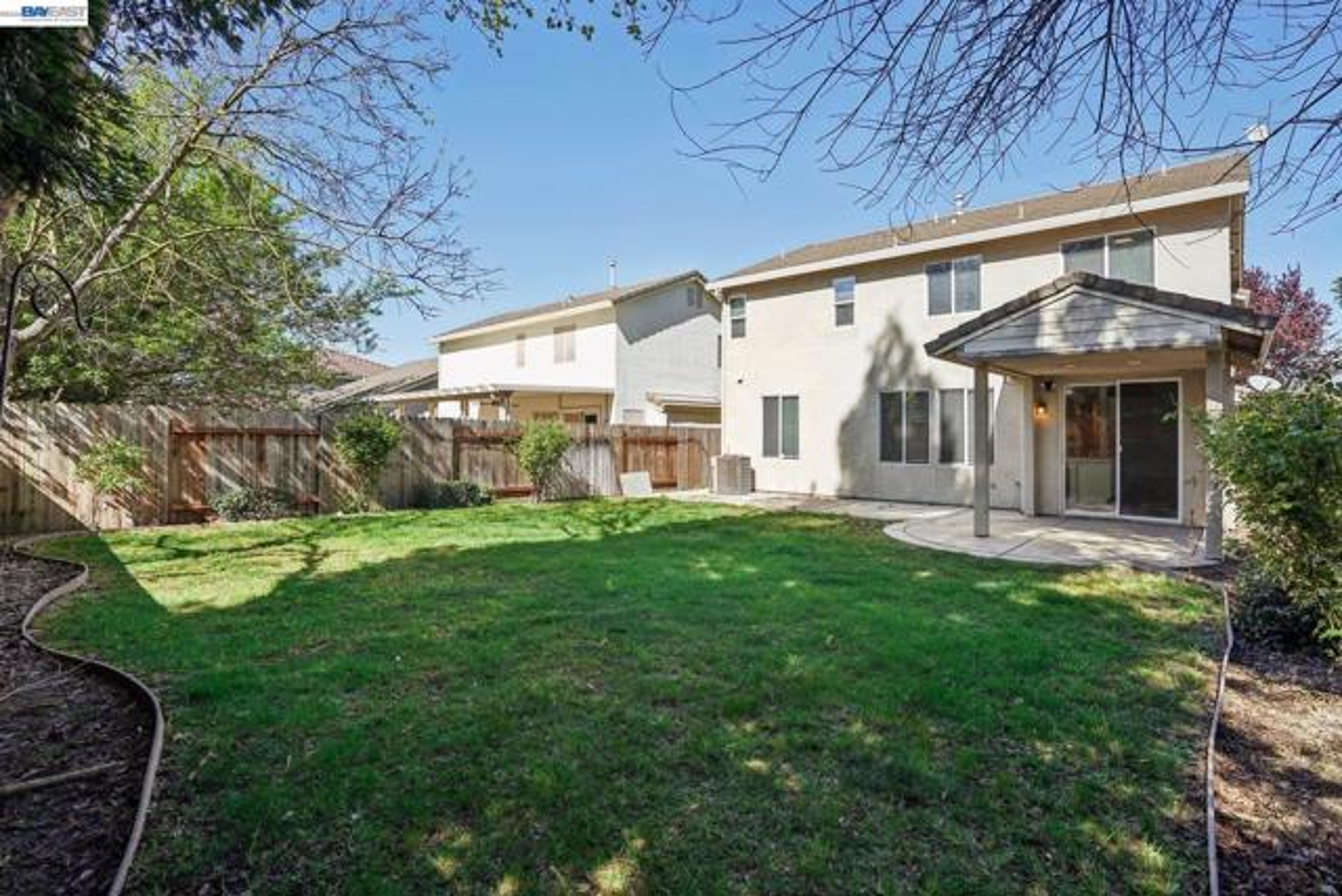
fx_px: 597
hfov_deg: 96.7
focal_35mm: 16
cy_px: 448
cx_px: 671
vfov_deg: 73.8
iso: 250
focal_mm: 16
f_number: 8
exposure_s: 1/320
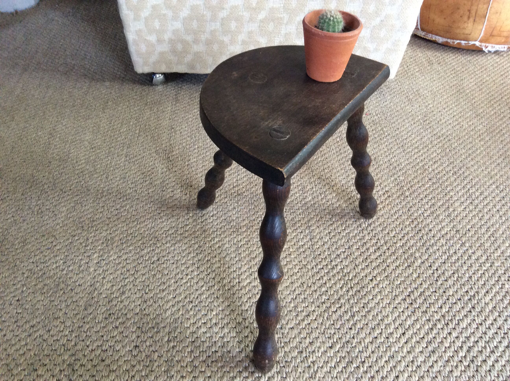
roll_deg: +0.2
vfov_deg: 44.1
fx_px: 471
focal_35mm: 32
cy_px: 190
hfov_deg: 56.9
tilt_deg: -44.0
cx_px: 255
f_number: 2.4
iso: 160
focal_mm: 3.3
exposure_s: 1/25
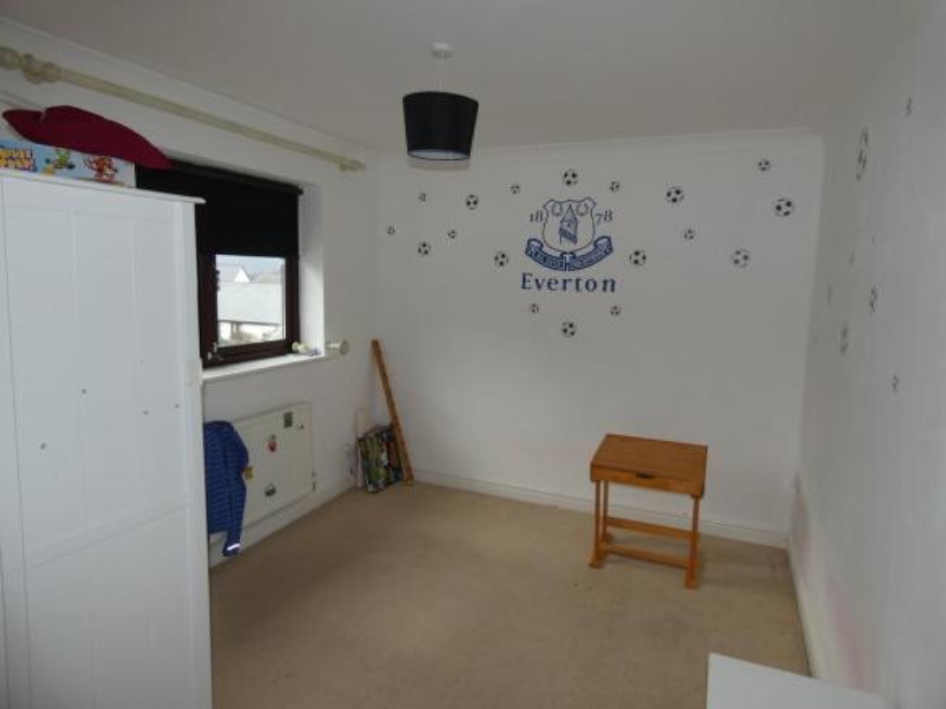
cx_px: 473
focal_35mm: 20
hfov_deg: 81.8
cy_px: 354
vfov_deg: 66.0
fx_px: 546
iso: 80
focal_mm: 3.6
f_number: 2.8
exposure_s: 1/60
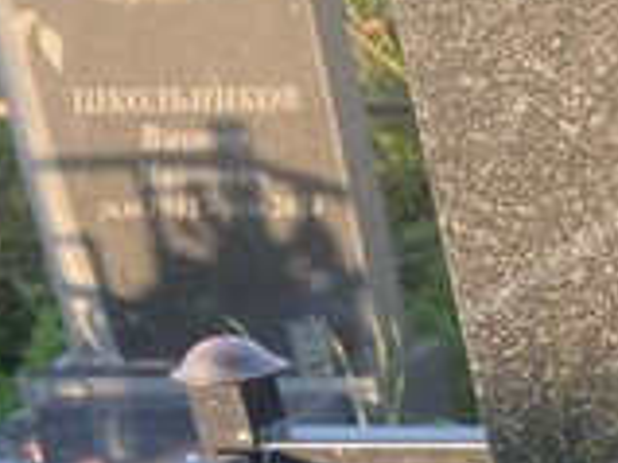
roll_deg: +2.3
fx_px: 2337
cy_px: 766
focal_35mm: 131
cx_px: 1368
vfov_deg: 10.7
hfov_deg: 12.6
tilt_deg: -27.0
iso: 32
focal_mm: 4.25
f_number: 1.8
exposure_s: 1/223
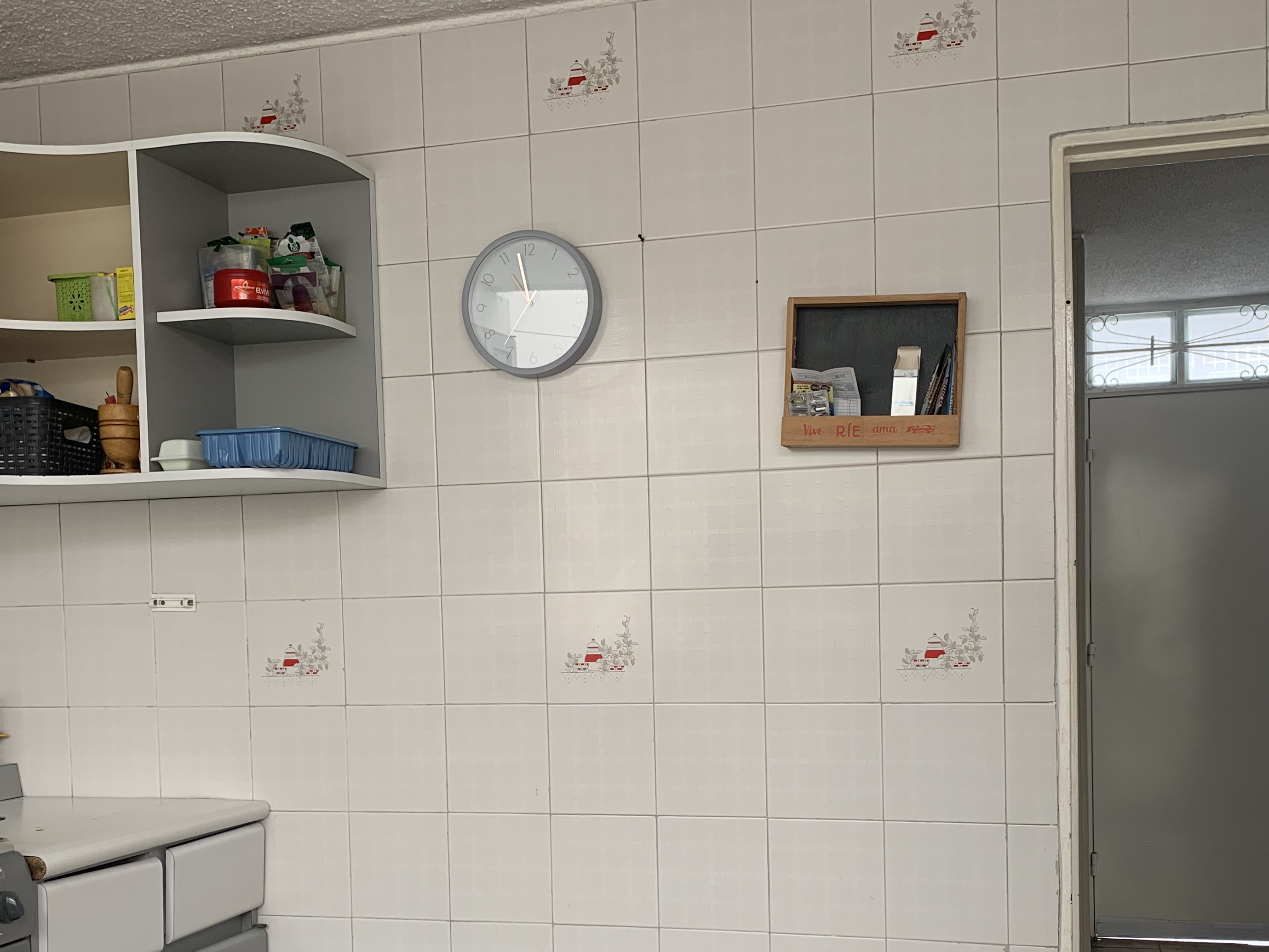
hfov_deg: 48.9
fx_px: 1393
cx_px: 696
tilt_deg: -3.4
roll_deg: +1.9
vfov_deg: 37.0
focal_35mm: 38
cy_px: 685
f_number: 1.8
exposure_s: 1/122
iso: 50
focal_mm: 4.25
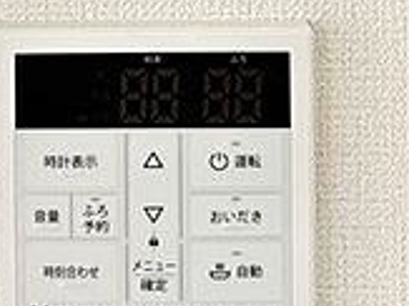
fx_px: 1133
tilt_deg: -0.3
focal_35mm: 96
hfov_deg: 20.4
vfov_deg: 14.2
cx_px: 138
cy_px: -176
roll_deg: +1.3
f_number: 1.6
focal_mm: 5.96
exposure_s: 1/98
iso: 125
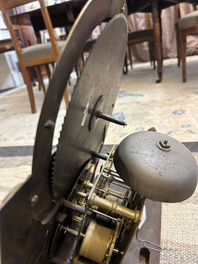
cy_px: 132
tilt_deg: -22.7
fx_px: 198
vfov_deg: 67.3
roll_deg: +10.3
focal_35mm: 26
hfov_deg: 53.1
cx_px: 99
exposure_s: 1/50
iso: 200
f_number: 1.5
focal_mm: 5.7
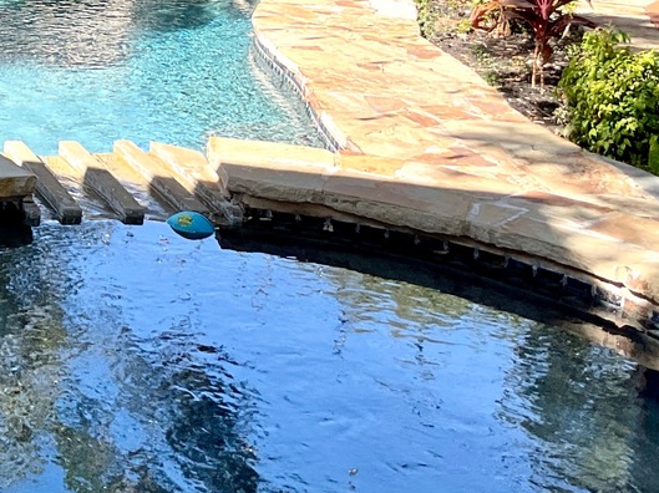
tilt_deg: -12.8
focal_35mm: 79
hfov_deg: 23.0
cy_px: 40
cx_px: -97
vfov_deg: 18.3
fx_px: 1503
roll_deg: -4.3
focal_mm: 3
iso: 16
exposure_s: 1/491
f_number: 1.8
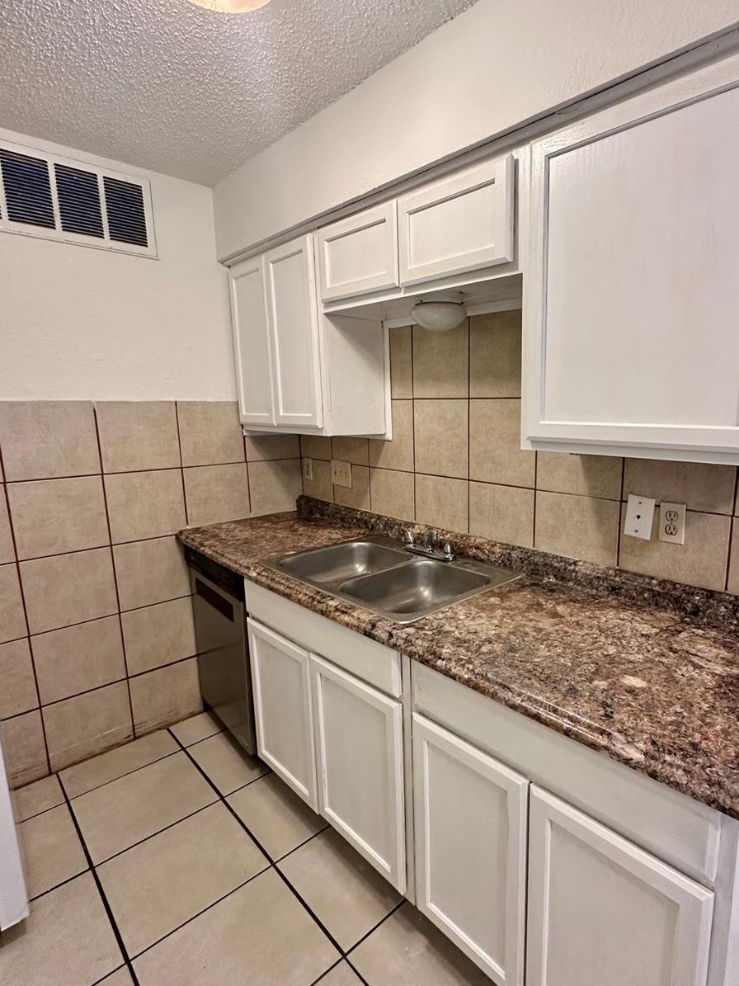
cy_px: 493
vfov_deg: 87.8
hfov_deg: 70.6
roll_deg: +0.2
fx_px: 512
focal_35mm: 18
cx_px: 456
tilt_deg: -9.4
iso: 200
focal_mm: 2.22
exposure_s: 1/60
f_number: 2.2
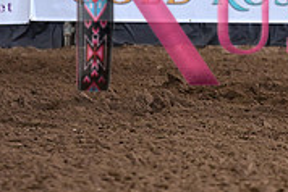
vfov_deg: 2.1
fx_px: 5220
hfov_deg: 3.2
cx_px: 375
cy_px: -27
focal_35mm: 652
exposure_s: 1/250
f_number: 4
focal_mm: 200
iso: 2000
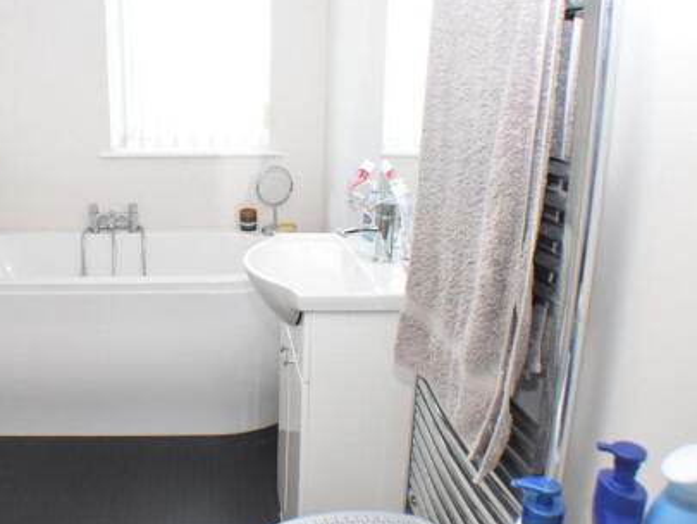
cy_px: 230
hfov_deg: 44.1
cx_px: 233
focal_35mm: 42
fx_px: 846
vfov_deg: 34.3
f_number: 5
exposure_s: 1/100
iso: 400
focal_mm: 18
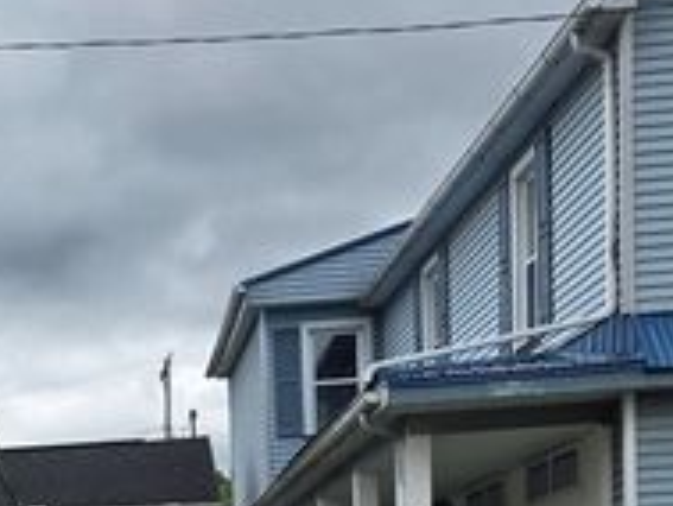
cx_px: -46
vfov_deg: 16.7
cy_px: 743
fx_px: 1576
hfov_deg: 22.9
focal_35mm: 81
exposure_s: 1/1493
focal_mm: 5.4
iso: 25
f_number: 1.8
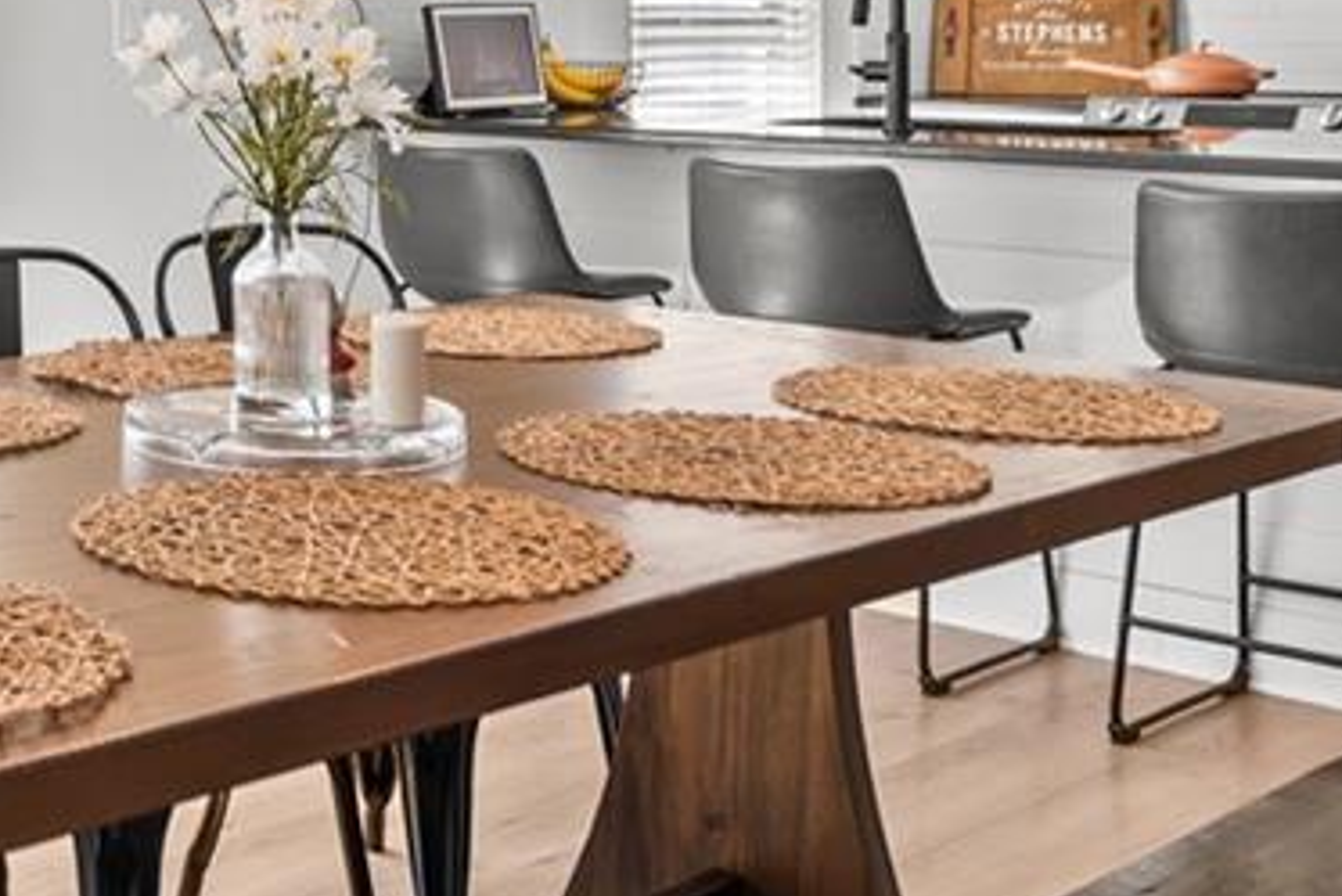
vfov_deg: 22.1
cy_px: 79
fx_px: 2237
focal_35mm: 60
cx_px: -68
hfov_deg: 30.5
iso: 100
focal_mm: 14
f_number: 4
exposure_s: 1/5
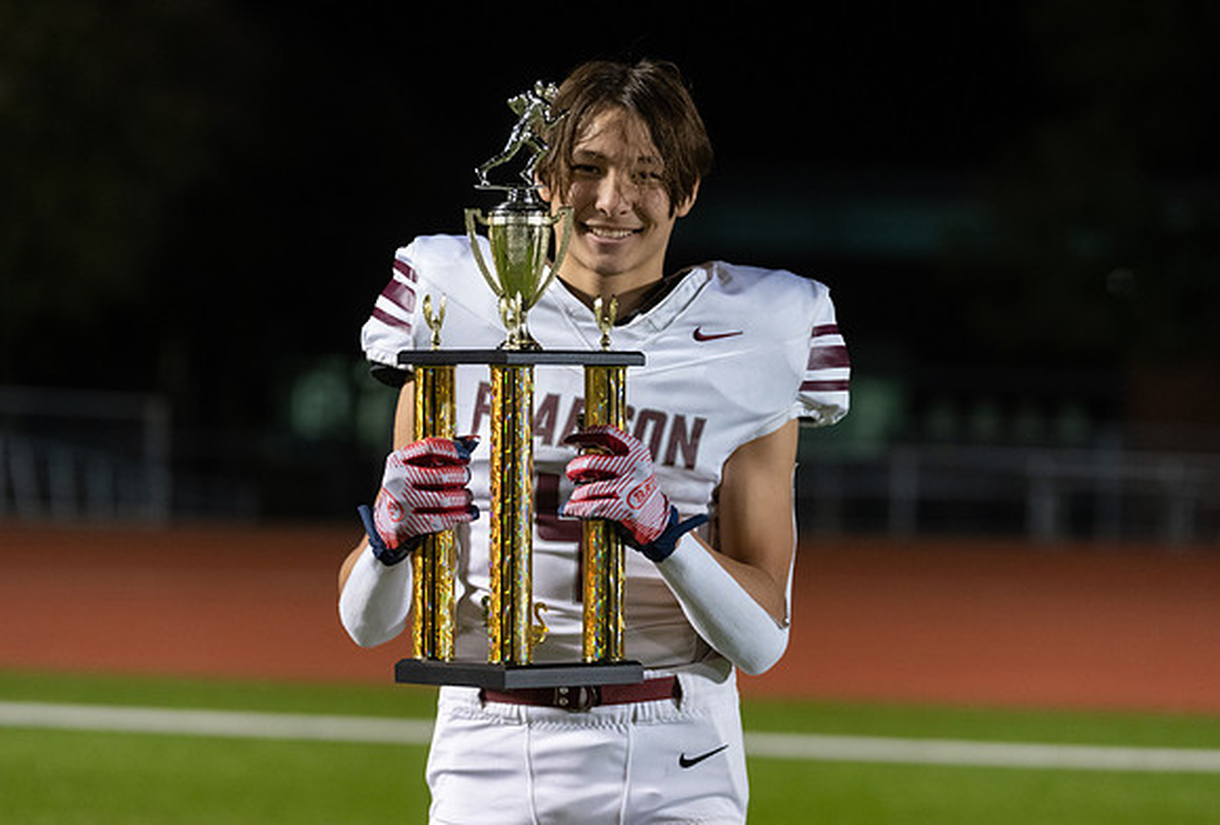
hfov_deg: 14.2
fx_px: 4890
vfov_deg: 9.6
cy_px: 362
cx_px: 605
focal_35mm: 144
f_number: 3.5
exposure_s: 1/320
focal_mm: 125
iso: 4000
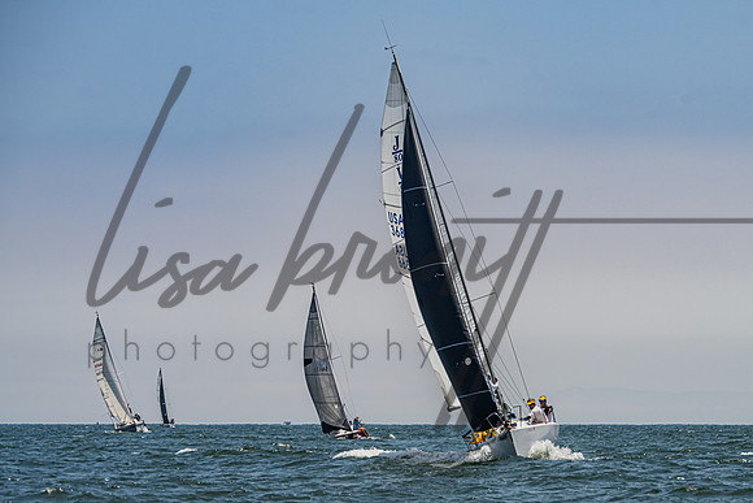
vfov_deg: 6.2
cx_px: 454
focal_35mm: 221
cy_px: 315
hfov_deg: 9.3
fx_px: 4628
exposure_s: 1/2000
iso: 400
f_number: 8
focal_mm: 160
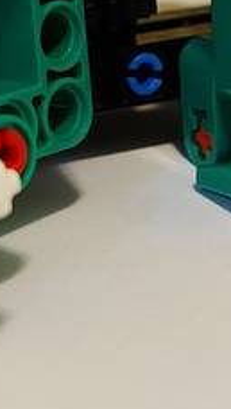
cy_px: 65
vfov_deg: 20.4
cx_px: 149
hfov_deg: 11.8
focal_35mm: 103
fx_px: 1117
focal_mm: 5.23
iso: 250
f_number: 1.8
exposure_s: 1/33
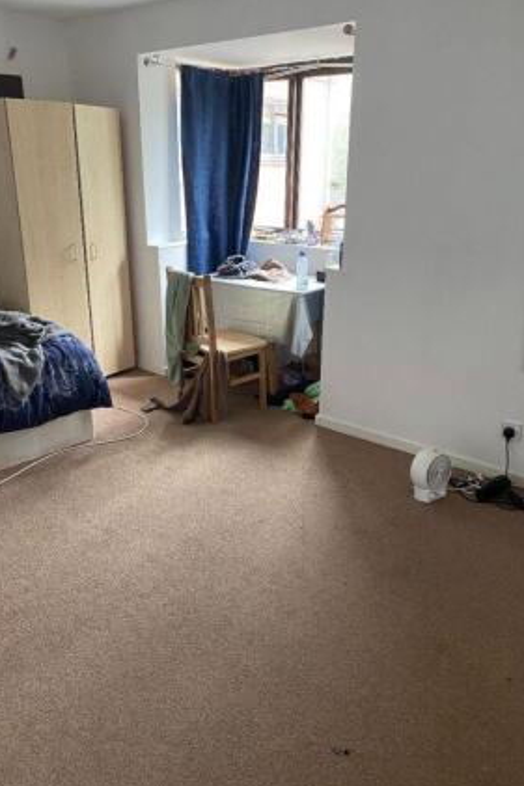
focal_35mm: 28
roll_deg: -1.4
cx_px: 265
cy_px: 400
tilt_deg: -20.4
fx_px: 612
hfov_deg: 46.4
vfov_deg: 65.5
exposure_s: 1/70
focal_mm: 4.25
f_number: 1.8
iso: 125
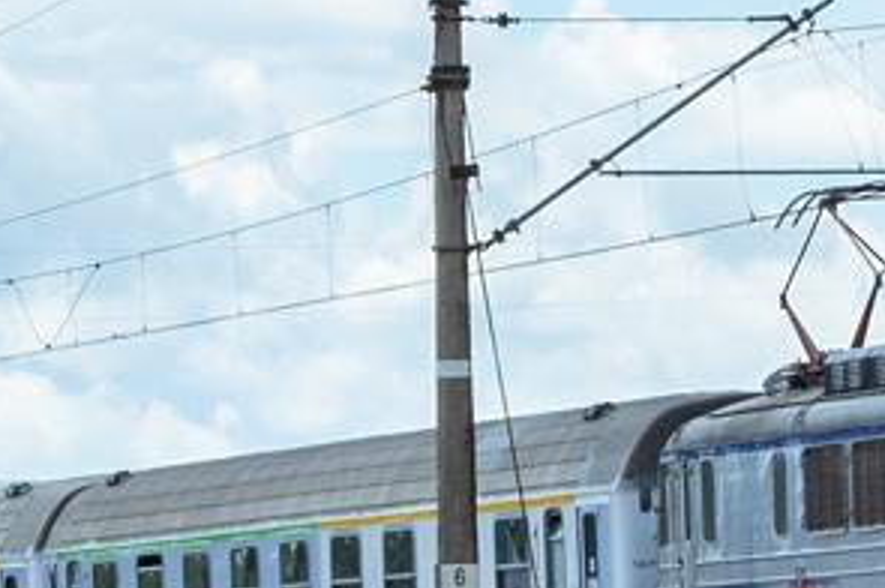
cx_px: -255
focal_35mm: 364
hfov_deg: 5.6
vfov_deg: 3.8
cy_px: 508
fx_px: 8938
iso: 200
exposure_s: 1/640
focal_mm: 45
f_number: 9
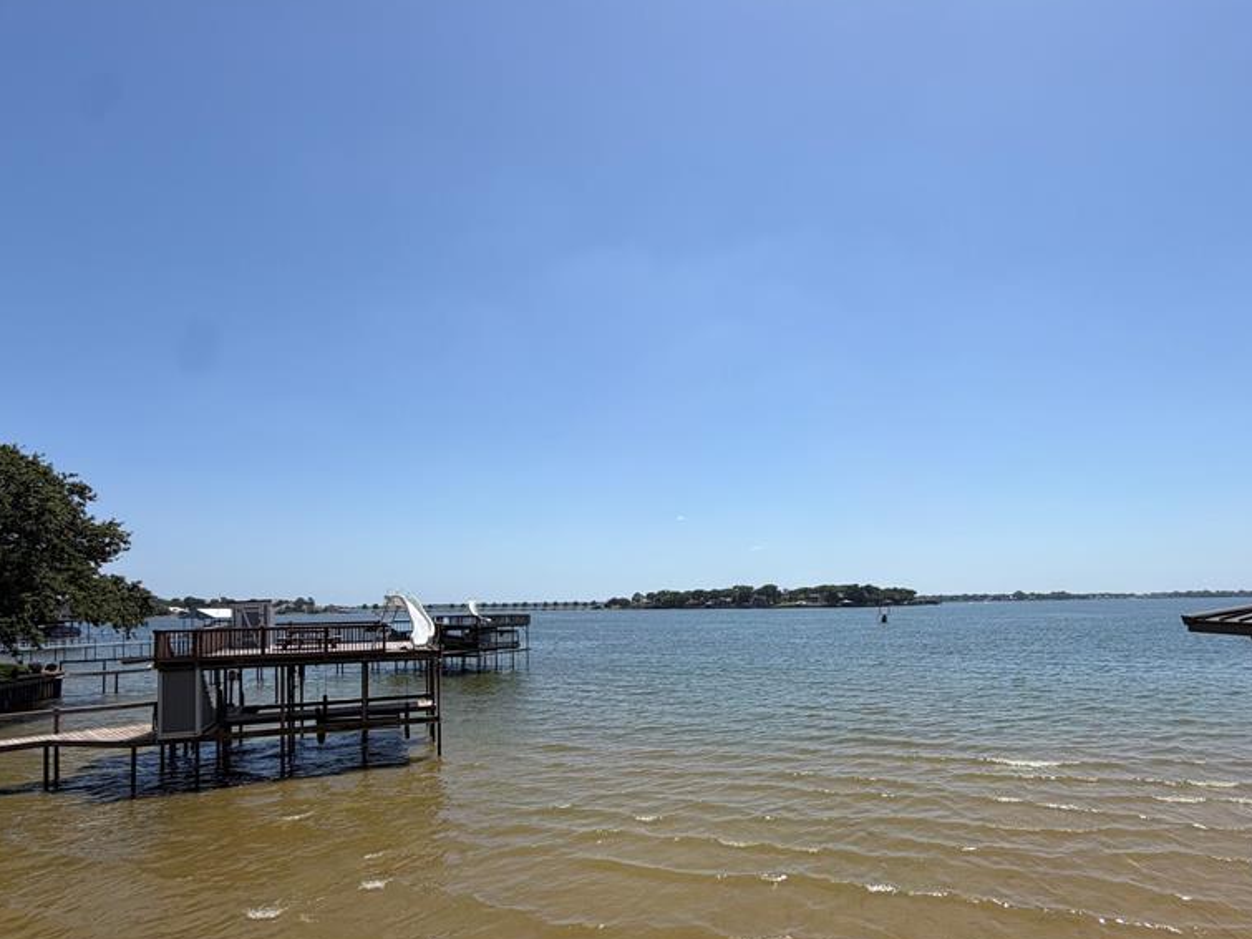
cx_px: 755
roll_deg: +1.0
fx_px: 687
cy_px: 591
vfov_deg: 67.5
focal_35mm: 19
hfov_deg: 83.6
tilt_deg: +0.6
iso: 20
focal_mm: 2.22
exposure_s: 1/1211
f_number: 2.2
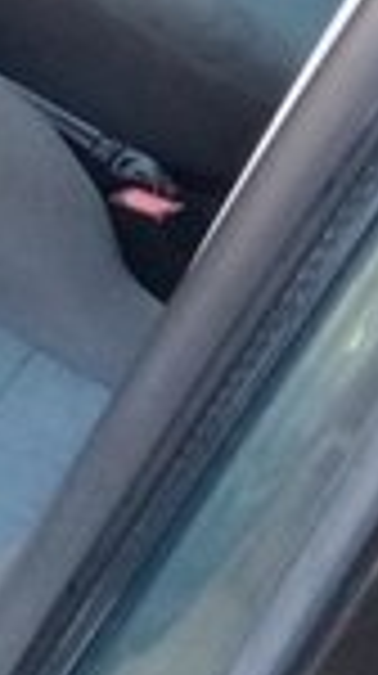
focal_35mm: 112
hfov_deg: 10.1
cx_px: -324
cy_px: -122
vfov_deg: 18.2
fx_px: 2002
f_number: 2.2
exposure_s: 1/33
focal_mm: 3.3
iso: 160
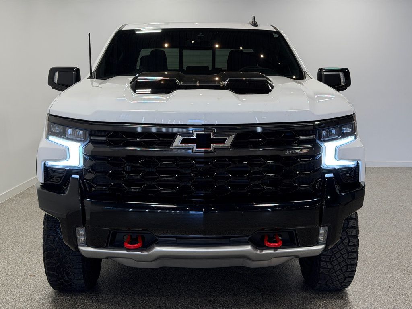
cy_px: 154
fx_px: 571
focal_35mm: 48
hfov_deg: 39.7
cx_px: 206
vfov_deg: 30.3
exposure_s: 1/312
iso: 64
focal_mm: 6.76
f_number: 1.78
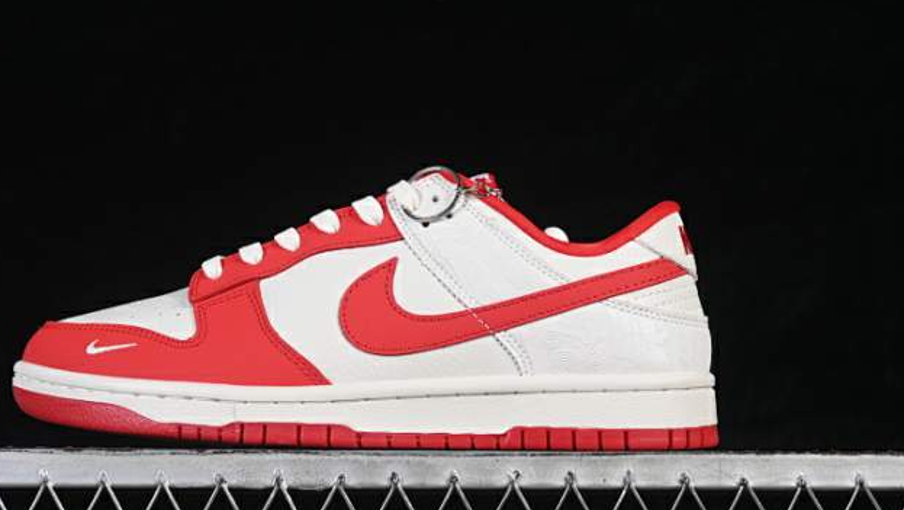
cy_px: 230
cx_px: 380
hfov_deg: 23.1
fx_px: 2206
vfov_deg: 13.2
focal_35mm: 92
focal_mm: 50
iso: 160
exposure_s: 1/80
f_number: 8
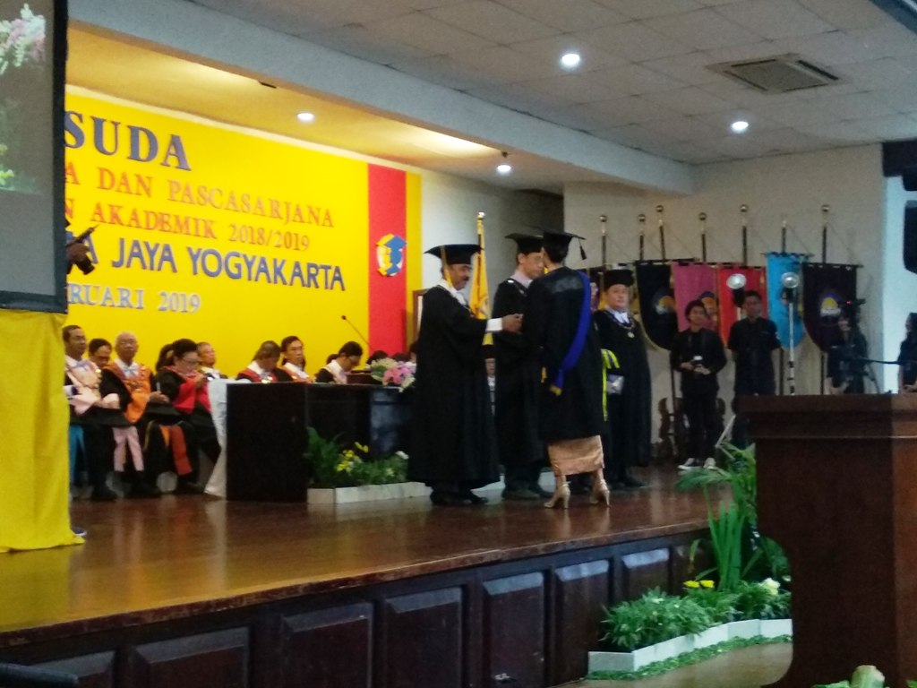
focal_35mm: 26
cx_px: 458
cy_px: 344
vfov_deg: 53.1
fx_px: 689
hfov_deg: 67.3
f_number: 2.2
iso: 800
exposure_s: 1/20
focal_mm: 3.81
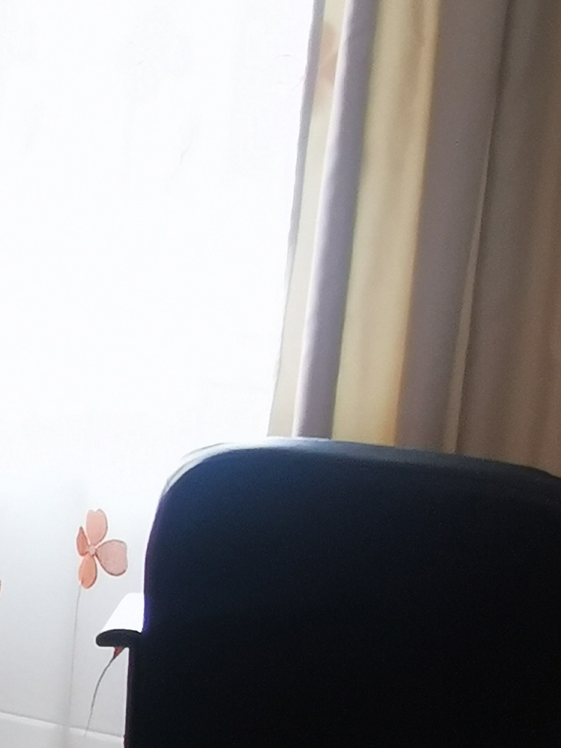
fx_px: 2074
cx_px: -667
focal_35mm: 96
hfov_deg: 12.8
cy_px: 402
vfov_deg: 20.4
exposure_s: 1/30
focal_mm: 2.35
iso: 320
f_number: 2.2
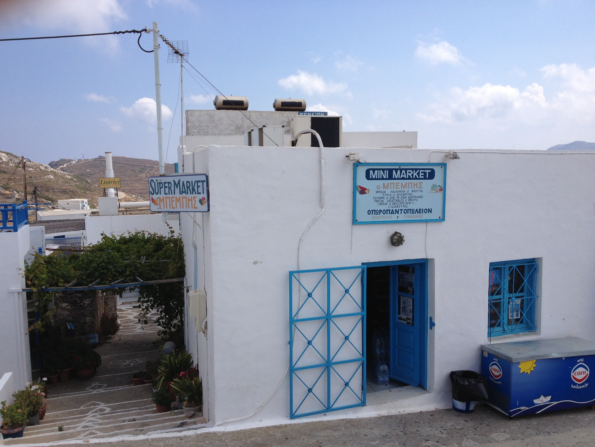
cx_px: 298
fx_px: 602
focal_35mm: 35
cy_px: 224
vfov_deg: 40.7
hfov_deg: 52.6
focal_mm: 4.28
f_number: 2.4
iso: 50
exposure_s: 1/2404
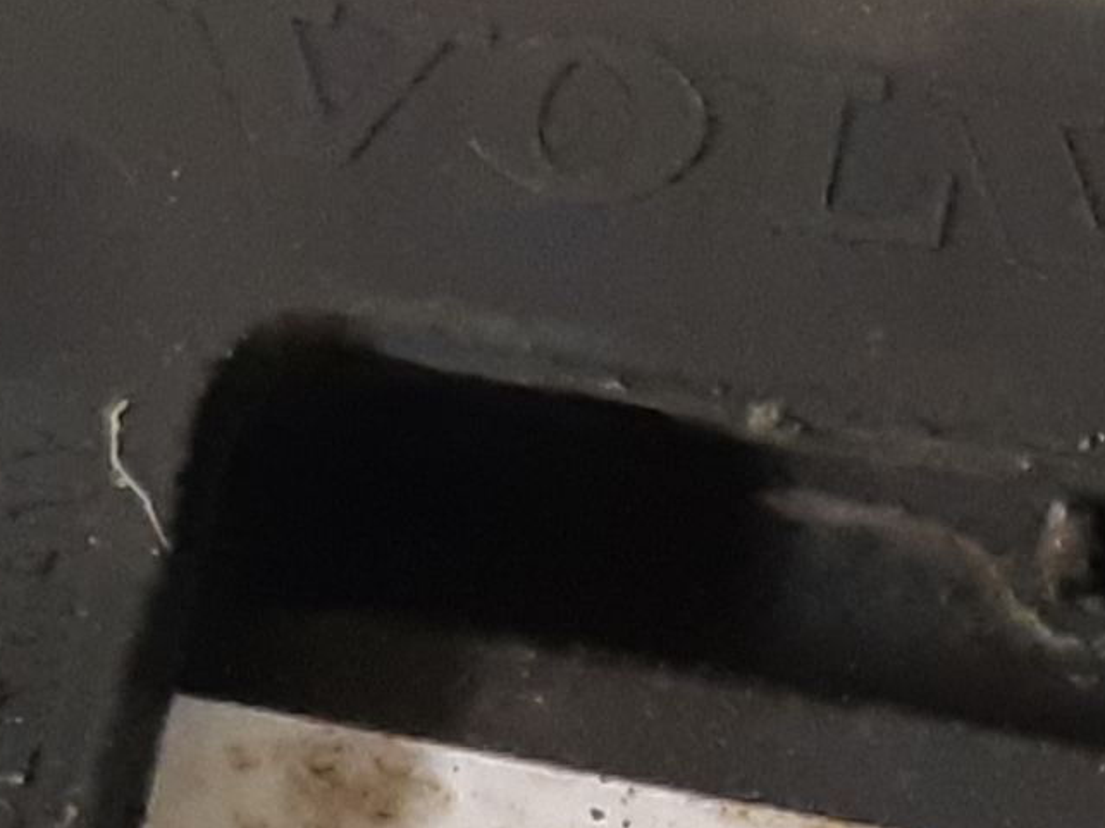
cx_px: 855
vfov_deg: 16.2
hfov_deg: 23.3
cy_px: 1257
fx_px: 2649
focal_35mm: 83
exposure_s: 1/50
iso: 250
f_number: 1.7
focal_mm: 3.93
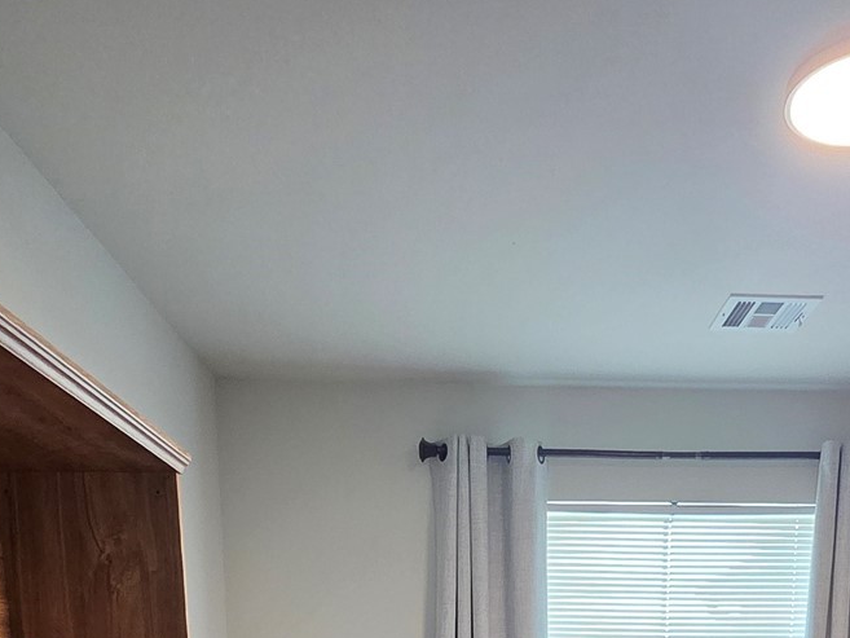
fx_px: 933
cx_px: 539
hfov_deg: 48.4
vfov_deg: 28.7
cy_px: 881
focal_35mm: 38
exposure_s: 1/60
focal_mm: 2.2
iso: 320
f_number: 2.2
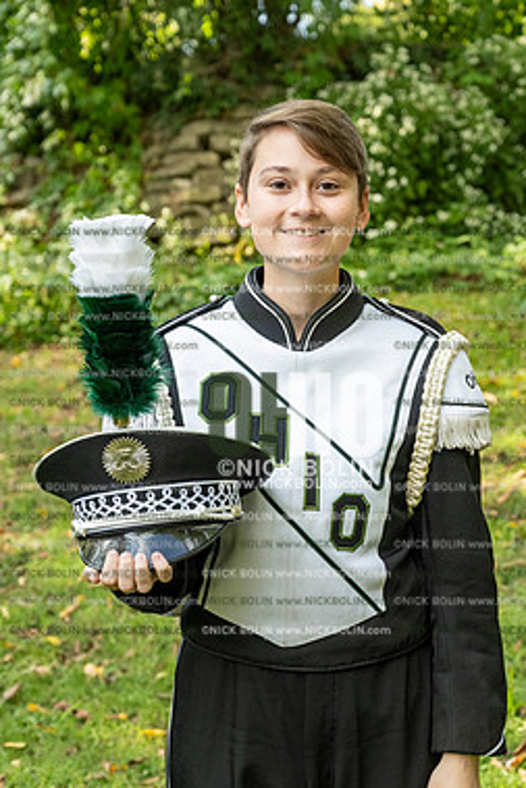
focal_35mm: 70
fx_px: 1533
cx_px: 295
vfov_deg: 28.8
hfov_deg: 19.5
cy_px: 430
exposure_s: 1/640
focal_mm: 59
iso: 1000
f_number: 5.6
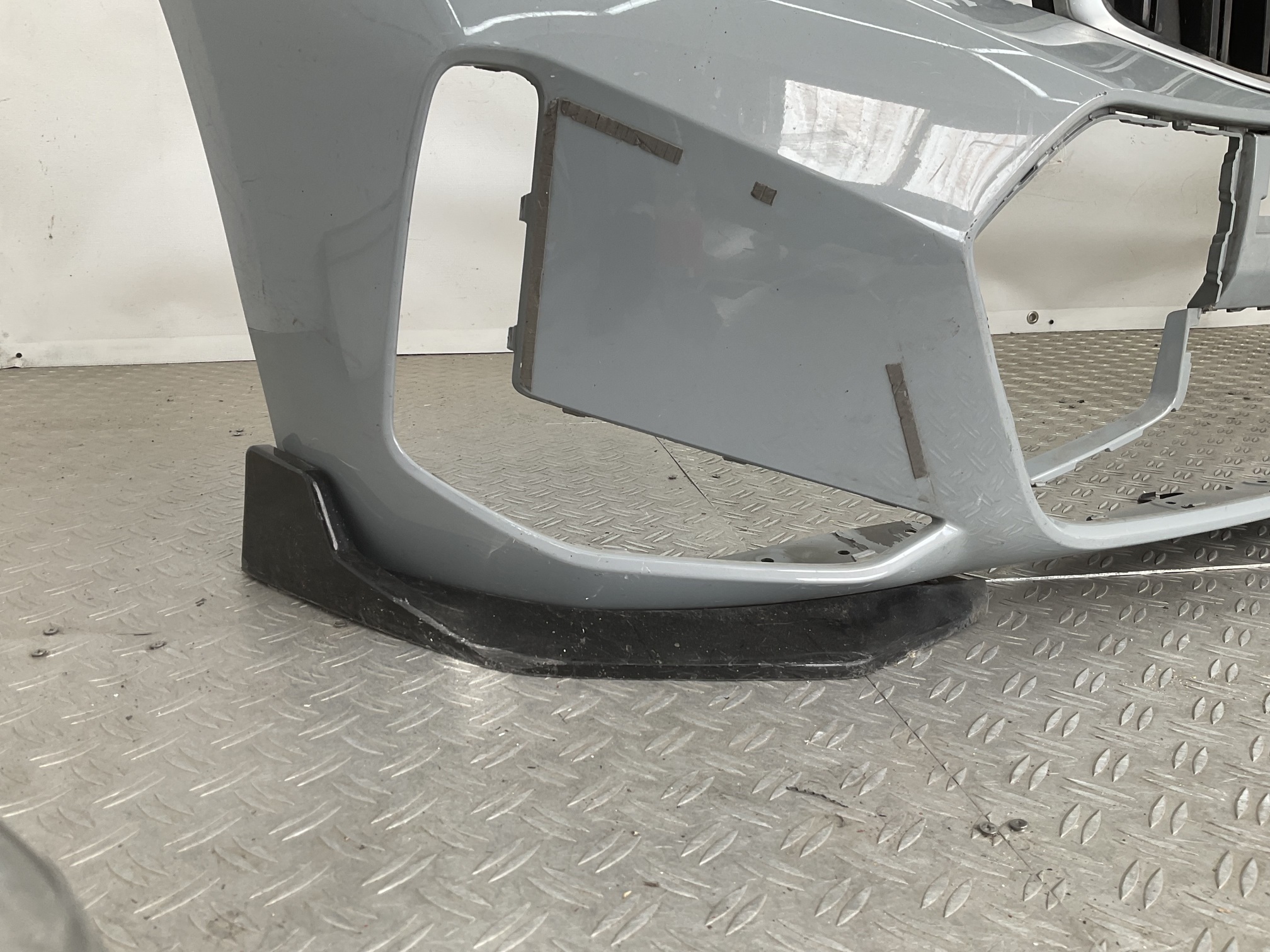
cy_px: 476
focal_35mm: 29
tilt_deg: -15.7
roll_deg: -0.4
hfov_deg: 61.7
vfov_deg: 48.2
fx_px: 1064
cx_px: 635
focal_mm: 3
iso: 16
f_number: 1.8
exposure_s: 1/135
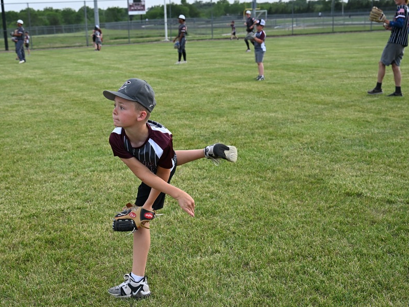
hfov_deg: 41.8
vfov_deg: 32.2
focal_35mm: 45
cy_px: 149
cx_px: 160
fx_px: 532
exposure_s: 1/1600
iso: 640
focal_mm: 36
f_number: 4.5
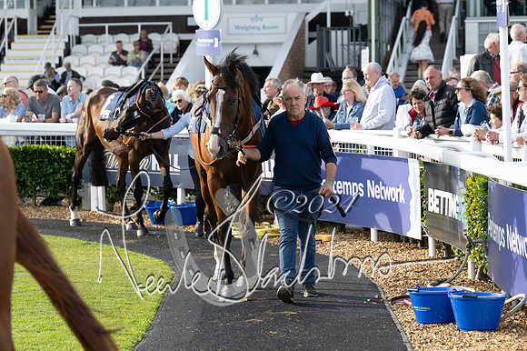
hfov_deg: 17.1
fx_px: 1756
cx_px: 264
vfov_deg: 11.4
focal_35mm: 120
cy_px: 176
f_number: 4
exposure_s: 1/1000
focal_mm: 80
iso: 400
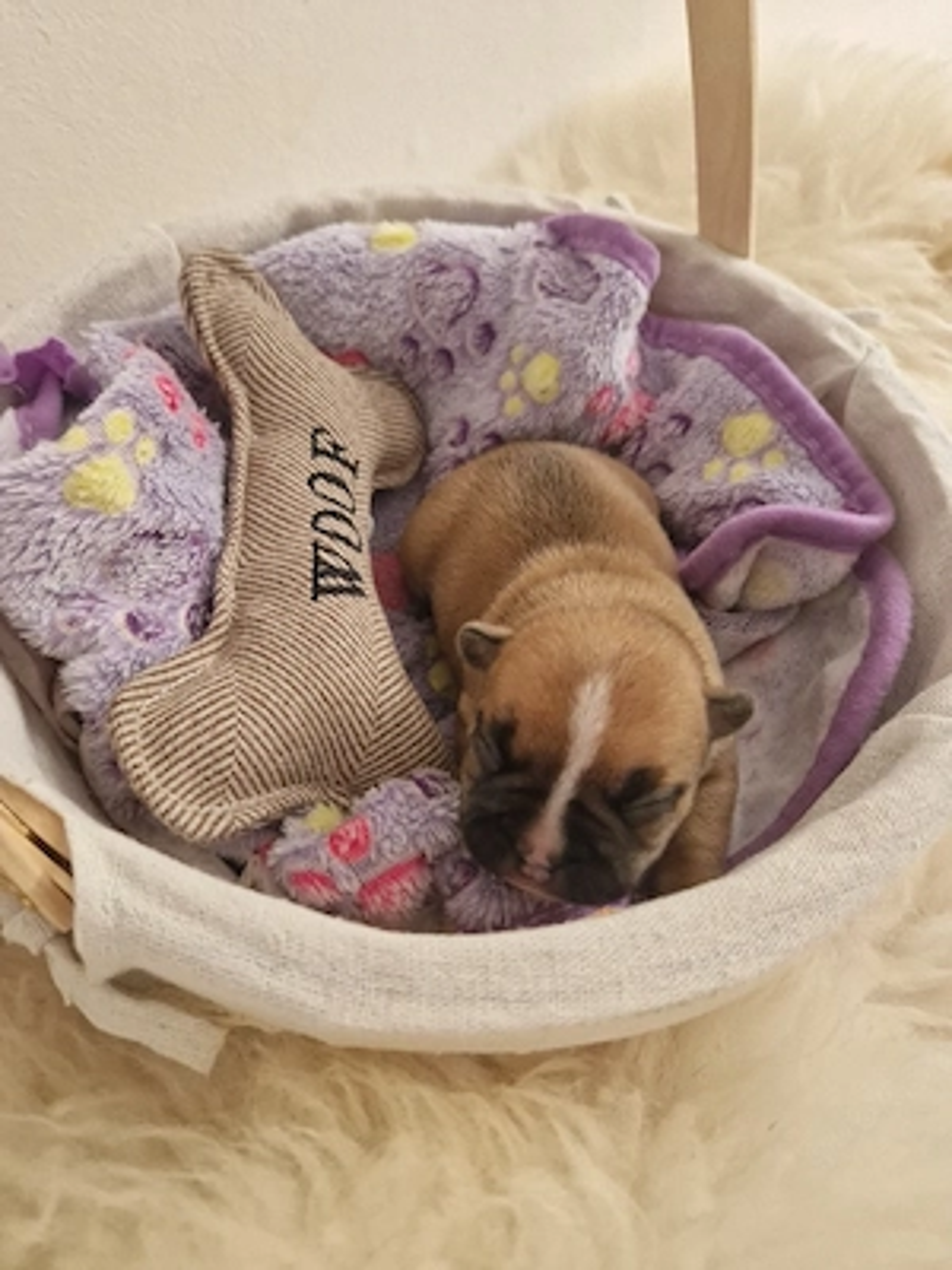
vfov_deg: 73.9
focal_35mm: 23
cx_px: 476
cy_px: 635
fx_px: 843
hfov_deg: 58.9
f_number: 1.8
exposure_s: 1/100
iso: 50
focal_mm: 5.4
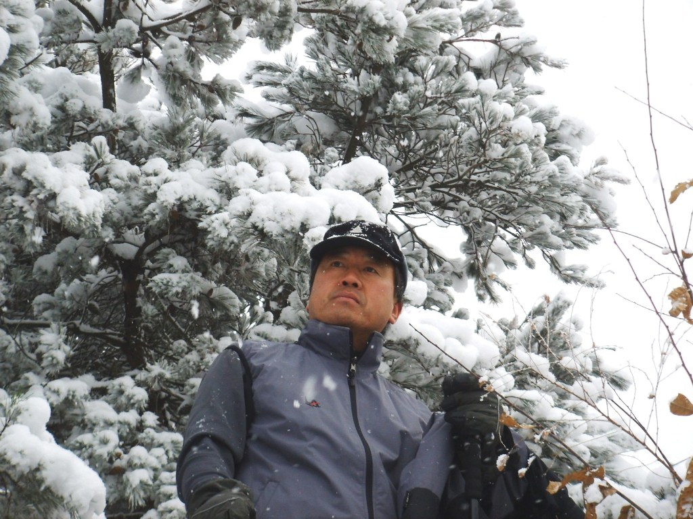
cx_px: 346
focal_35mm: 117
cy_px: 260
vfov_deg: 12.7
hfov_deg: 16.8
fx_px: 2342
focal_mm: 19.8
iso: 50
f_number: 4.5
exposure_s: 1/250
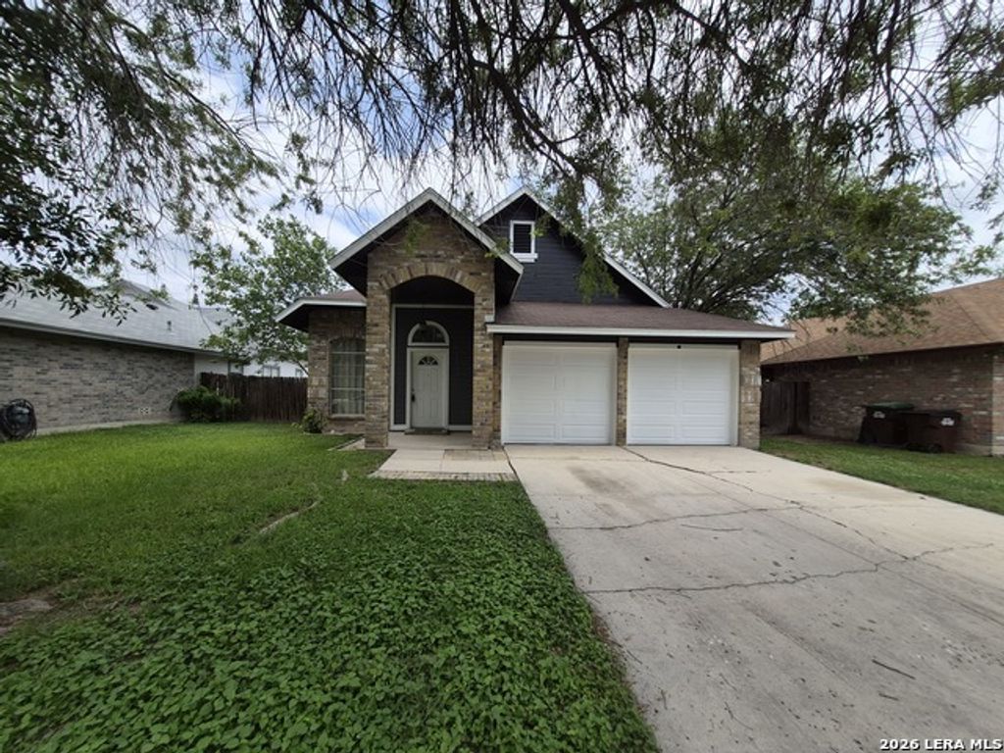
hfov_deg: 106.2
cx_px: 502
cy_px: 376
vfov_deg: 89.9
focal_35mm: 13
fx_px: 377
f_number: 2.2
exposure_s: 1/1796
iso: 40
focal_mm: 1.74
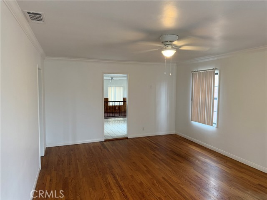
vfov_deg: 56.8
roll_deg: +0.3
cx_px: 134
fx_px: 185
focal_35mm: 24
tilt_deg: -4.6
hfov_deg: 71.6
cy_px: 100
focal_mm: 6.76
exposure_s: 1/60
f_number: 1.78
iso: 250
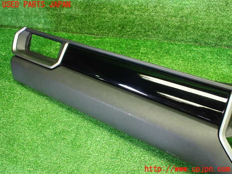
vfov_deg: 46.8
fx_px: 201
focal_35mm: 30
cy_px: 87
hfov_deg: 60.0
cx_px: 116
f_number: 2.3
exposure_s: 1/80
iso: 800
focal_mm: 5.4
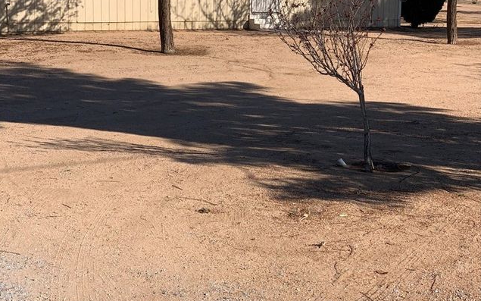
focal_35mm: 74
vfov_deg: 17.6
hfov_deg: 27.8
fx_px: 970
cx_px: 240
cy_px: 131
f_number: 2.4
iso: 16
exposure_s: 1/1410
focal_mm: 6
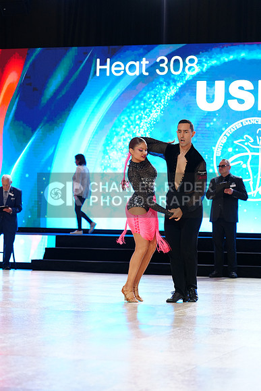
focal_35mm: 105
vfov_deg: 19.5
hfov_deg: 13.0
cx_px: 130
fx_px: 1141
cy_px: 196
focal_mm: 105
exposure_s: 1/200
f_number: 4
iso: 2000
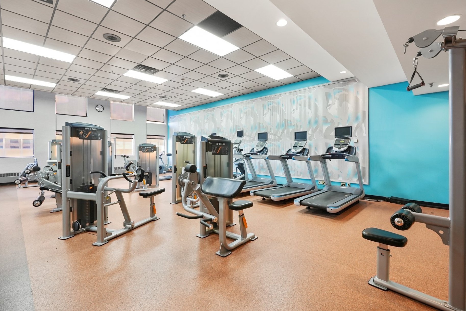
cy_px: 156
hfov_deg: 96.7
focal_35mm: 16
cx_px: 233
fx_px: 207
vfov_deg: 73.8
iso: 400
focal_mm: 16
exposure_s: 1/6
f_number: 7.1
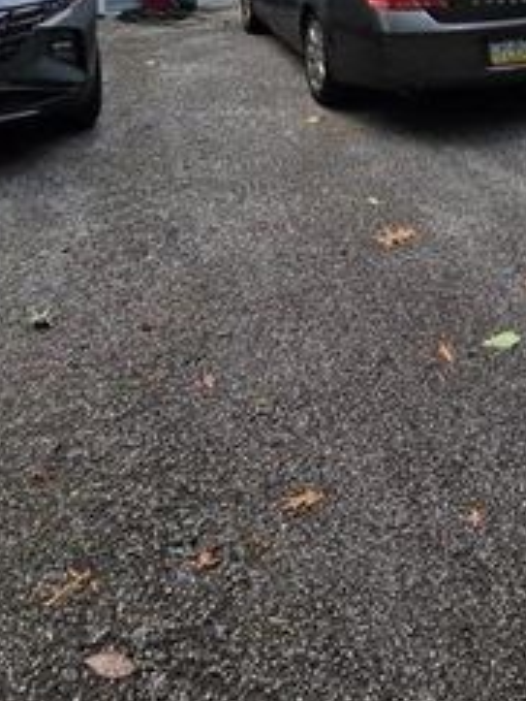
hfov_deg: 38.9
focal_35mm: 36
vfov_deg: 39.4
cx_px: 375
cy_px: -112
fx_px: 729
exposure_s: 1/120
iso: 16
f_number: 1.9
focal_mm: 2.2
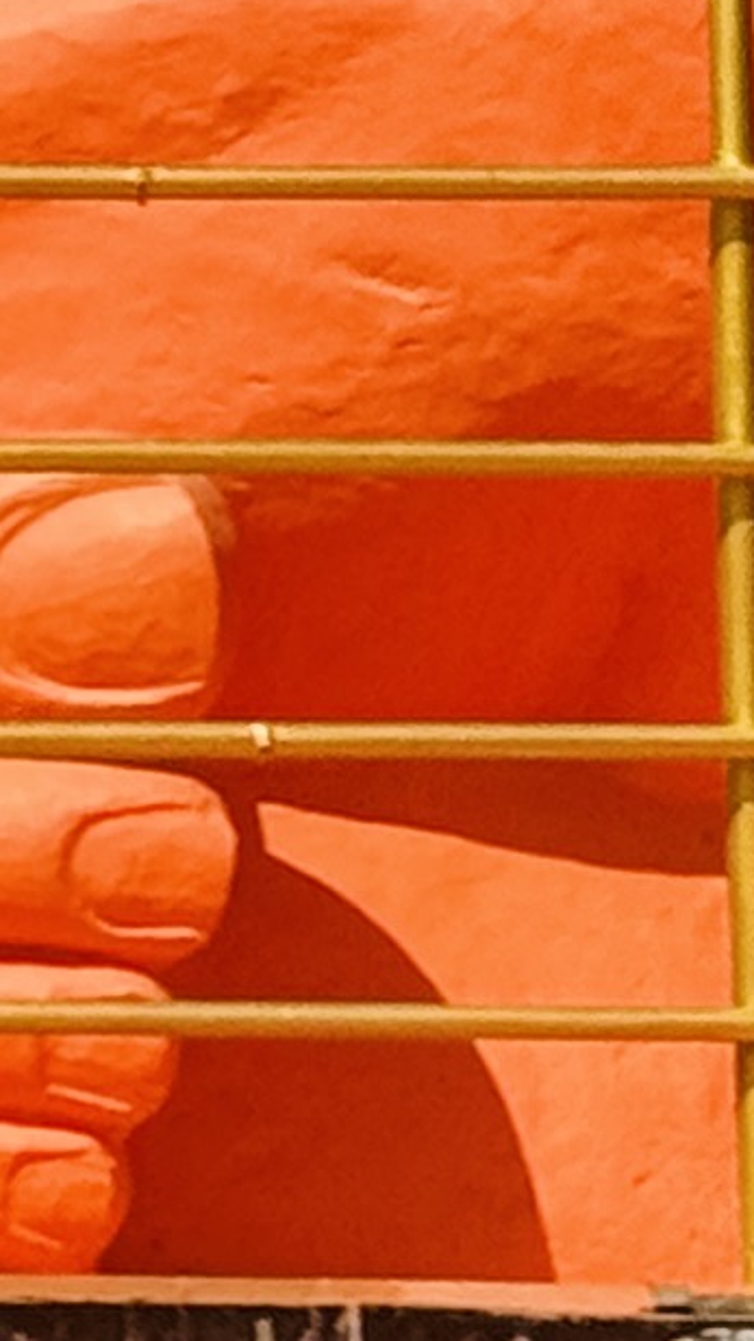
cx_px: -1619
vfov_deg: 6.1
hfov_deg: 3.5
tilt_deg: +14.8
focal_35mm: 342
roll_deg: -0.3
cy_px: -1352
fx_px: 12157
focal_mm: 6.86
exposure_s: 1/6410
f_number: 1.78
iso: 64
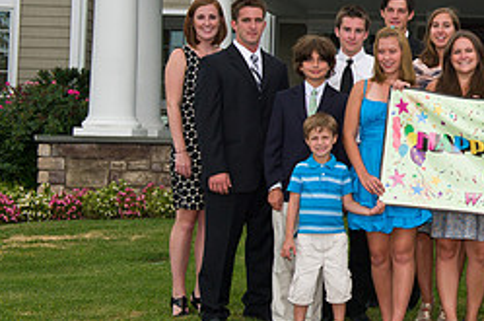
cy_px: 72
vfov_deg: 13.8
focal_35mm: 98
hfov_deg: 19.8
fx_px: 1315
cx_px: 556
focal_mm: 42
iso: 200
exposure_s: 1/400
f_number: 5.6
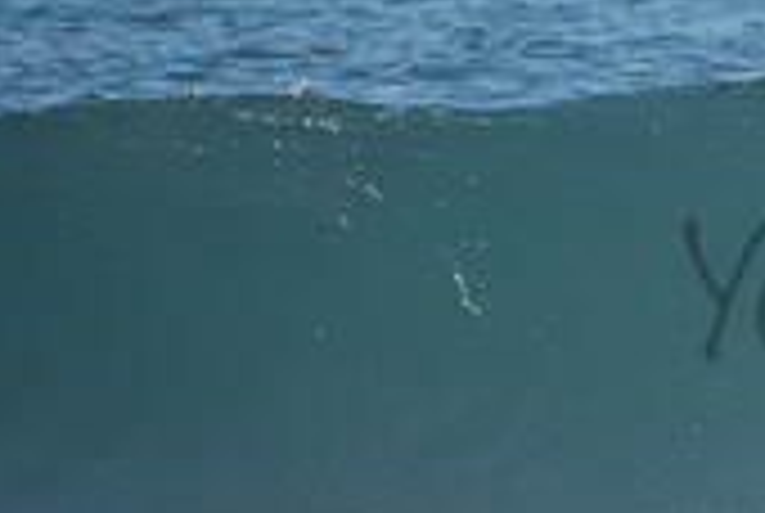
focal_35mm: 1701
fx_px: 36209
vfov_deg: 0.8
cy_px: 250
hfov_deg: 1.2
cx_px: 1148
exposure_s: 1/2000
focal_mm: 500
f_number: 5.6
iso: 560
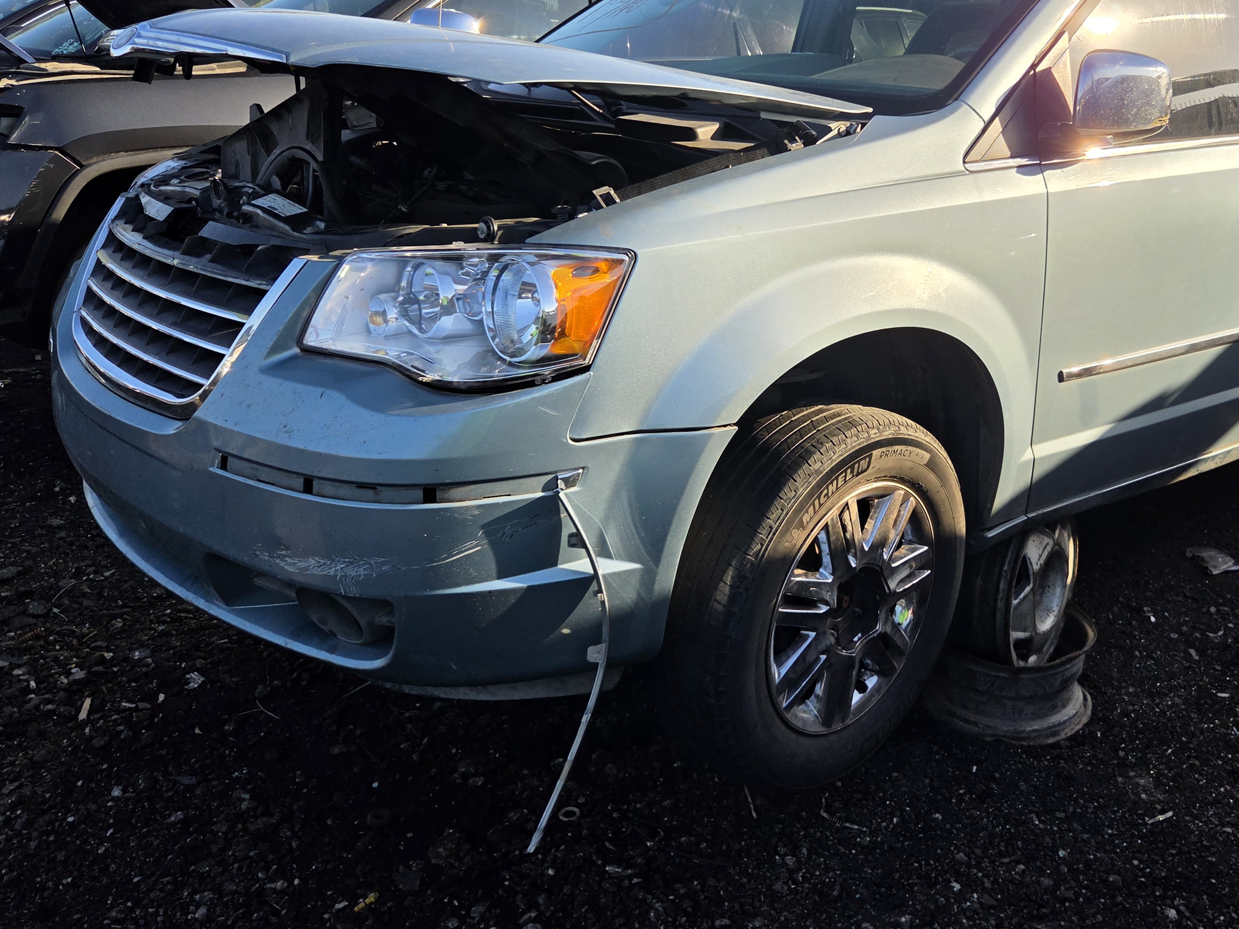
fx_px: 1181
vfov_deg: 42.4
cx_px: 815
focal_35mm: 33
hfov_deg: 54.3
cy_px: 320
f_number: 1.8
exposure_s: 1/4186
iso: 80
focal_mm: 5.4
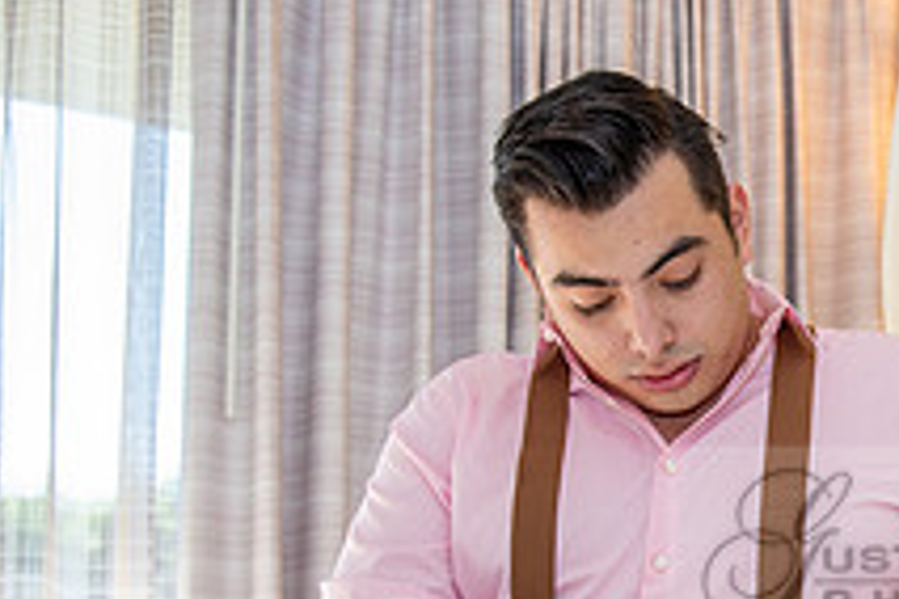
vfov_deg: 17.0
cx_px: 1034
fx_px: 1973
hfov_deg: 23.7
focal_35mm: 79
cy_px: 546
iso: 500
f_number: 3.5
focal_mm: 29
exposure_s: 1/250
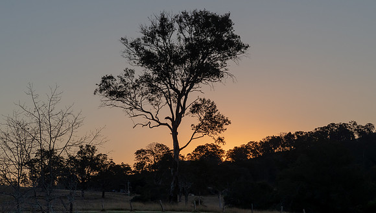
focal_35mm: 133
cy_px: 79
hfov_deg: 16.1
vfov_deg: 9.1
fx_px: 1332
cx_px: 200
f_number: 9
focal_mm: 80
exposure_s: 1/500
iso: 400
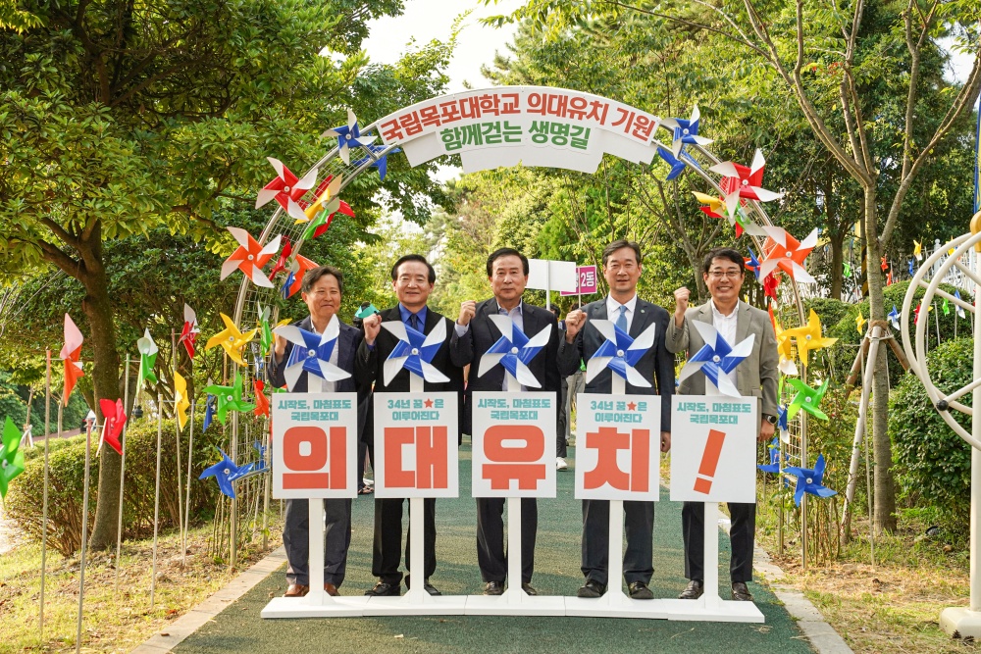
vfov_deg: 19.5
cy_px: 327
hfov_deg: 28.8
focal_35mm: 70
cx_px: 490
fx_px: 1908
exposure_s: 1/400
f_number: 6.3
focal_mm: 70
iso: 1000
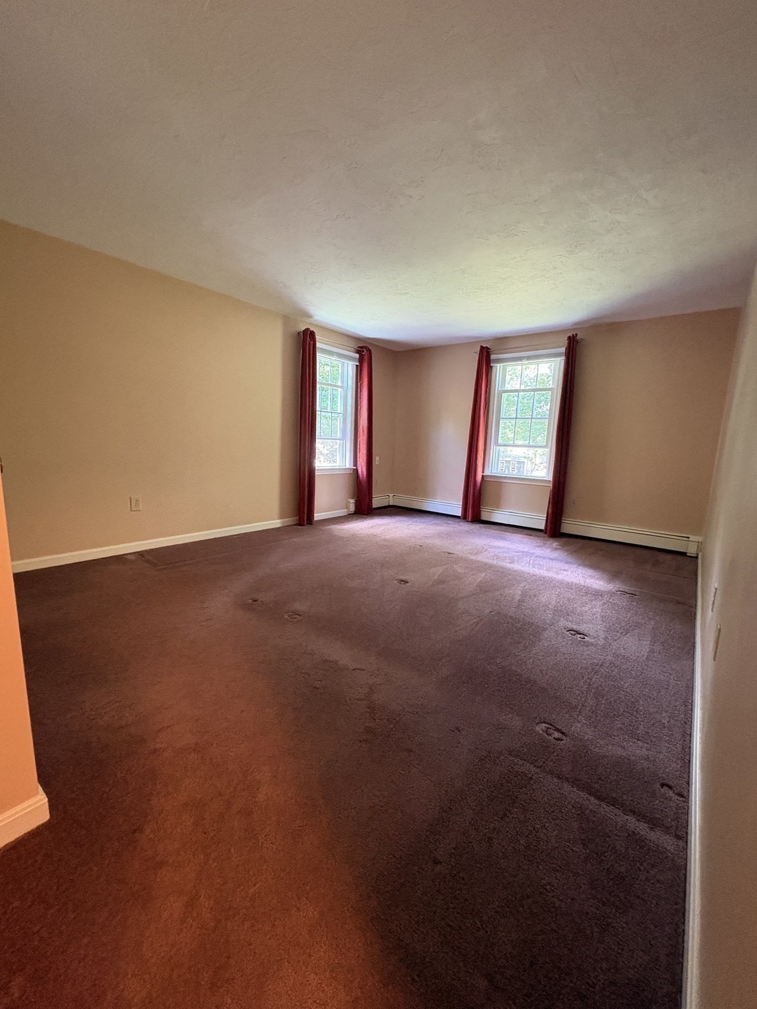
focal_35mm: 14
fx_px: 408
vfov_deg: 102.1
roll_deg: -1.9
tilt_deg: -8.2
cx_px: 378
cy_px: 504
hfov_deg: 85.7
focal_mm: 2.22
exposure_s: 1/60
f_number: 2.2
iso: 640
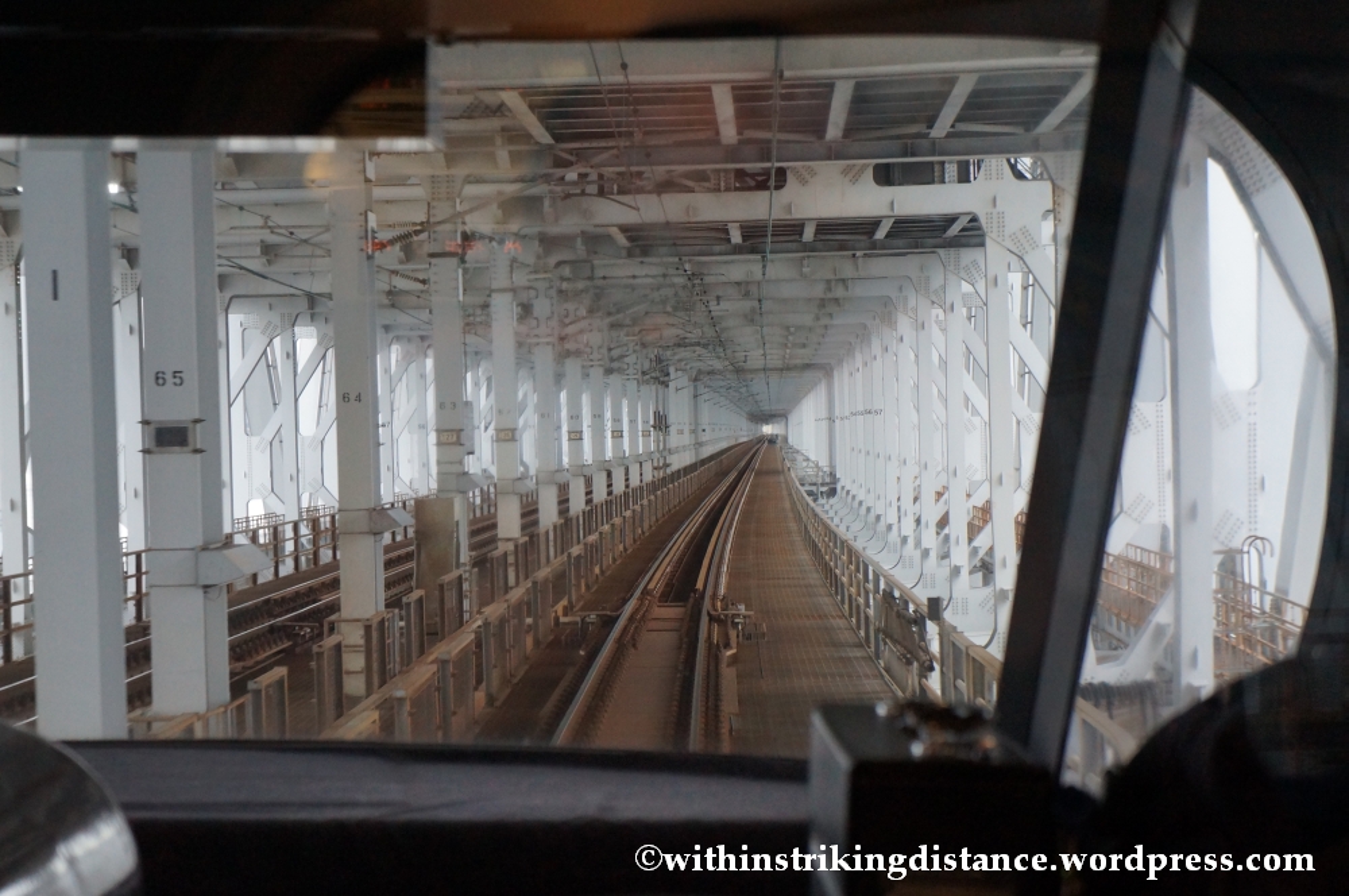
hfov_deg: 24.6
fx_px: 3087
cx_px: 674
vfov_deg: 16.5
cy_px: 448
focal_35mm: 82
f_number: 5.6
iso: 2000
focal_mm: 55
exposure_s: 1/160
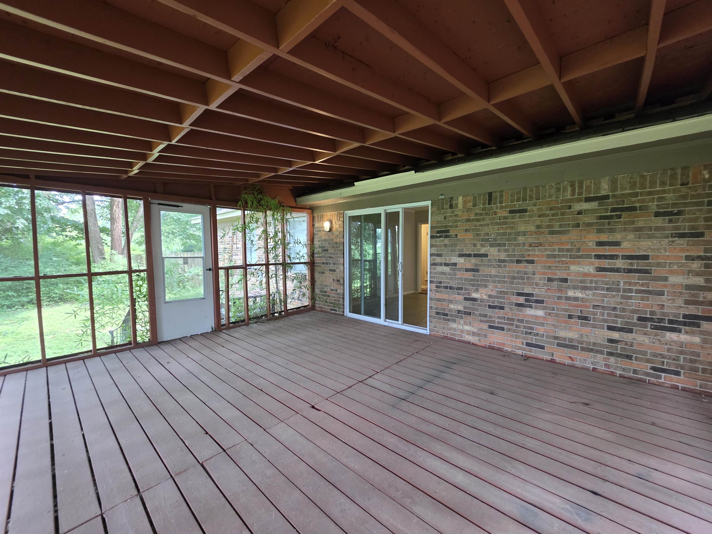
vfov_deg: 89.9
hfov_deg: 106.2
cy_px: 267
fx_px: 267
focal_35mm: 13
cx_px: 356
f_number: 1.9
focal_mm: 2.2
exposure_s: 1/60
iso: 400
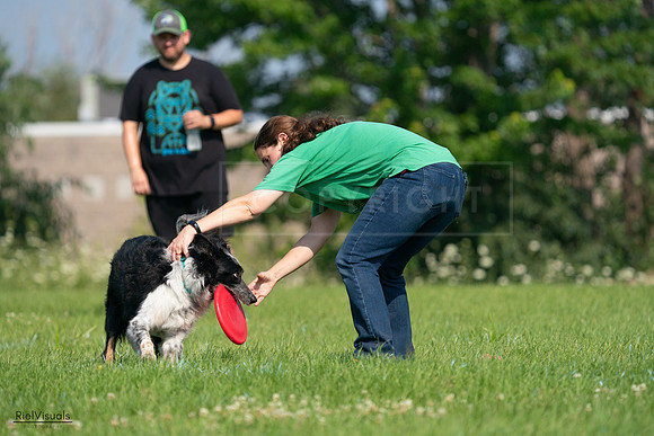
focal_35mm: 371
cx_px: 327
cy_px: 218
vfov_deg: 3.7
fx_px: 6741
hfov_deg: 5.6
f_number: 6.3
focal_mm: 371
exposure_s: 1/4000
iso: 1000
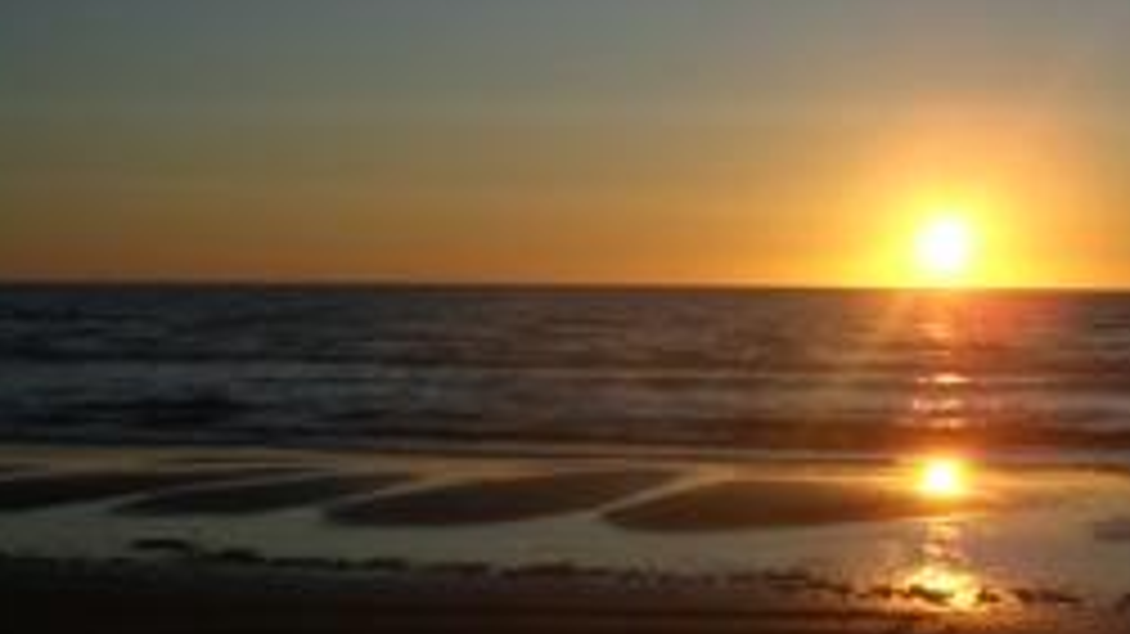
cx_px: 986
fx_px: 2037
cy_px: 414
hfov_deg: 29.9
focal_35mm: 68
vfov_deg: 17.7
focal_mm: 5.8
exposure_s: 1/800
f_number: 4.3
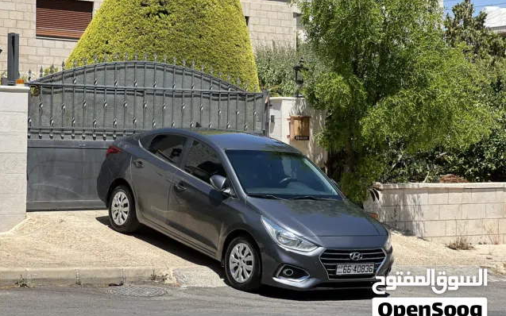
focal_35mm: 82
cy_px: 154
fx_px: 1131
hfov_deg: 25.2
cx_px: 253
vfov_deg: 15.9
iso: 32
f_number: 2.8
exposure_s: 1/525
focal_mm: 9
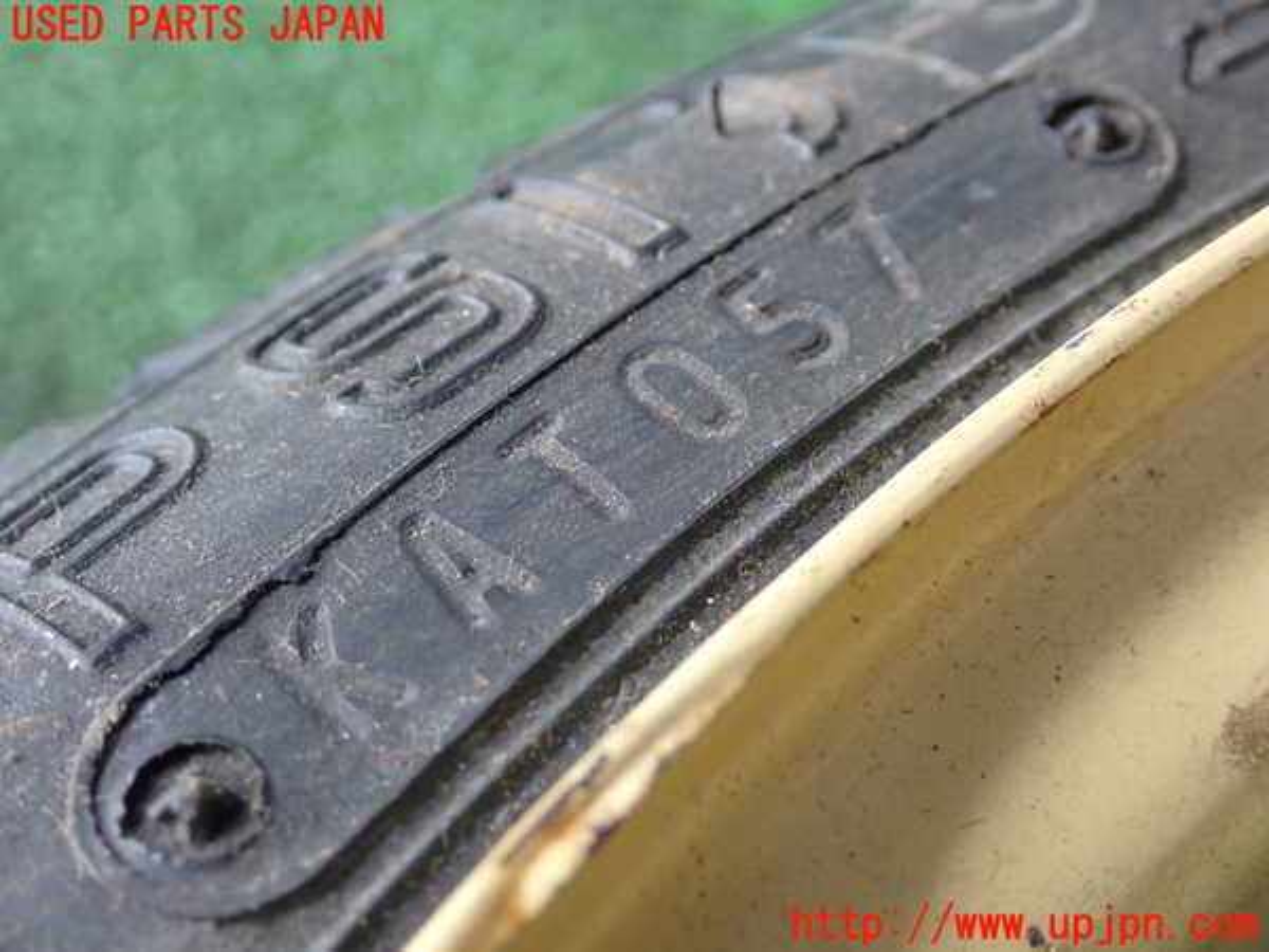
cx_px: 634
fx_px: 1833
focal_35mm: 50
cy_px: 476
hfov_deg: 38.2
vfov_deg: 29.1
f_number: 3.2
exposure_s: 1/50
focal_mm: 9.01
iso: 640
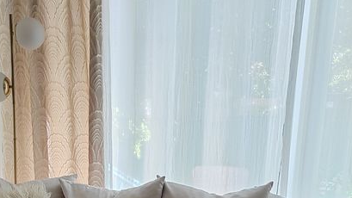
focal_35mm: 72
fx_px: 672
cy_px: 307
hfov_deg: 29.0
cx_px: 102
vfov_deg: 15.3
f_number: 1.9
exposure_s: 1/50
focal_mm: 5.52
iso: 469
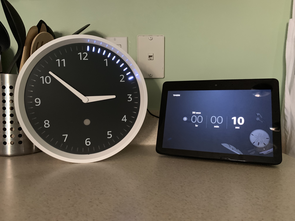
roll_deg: -0.6
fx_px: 222
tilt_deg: -1.6
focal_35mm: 26
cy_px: 110
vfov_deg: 53.1
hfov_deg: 67.3
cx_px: 148
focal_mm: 4.25
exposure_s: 1/25
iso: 640
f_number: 1.8
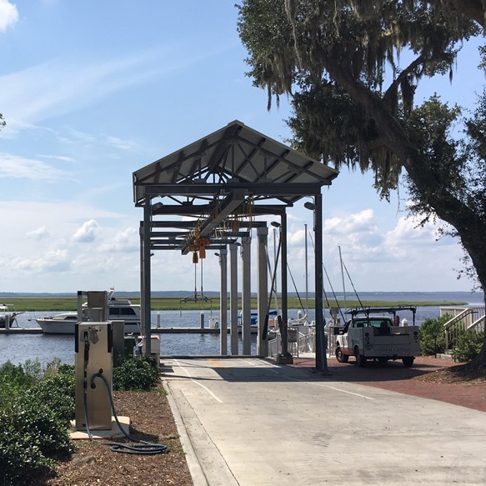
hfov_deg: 37.0
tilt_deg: -0.9
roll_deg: +0.6
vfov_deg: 37.3
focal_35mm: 45
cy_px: 304
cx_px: 150
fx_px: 715
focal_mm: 4.15
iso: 25
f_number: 2.2
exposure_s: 1/2481
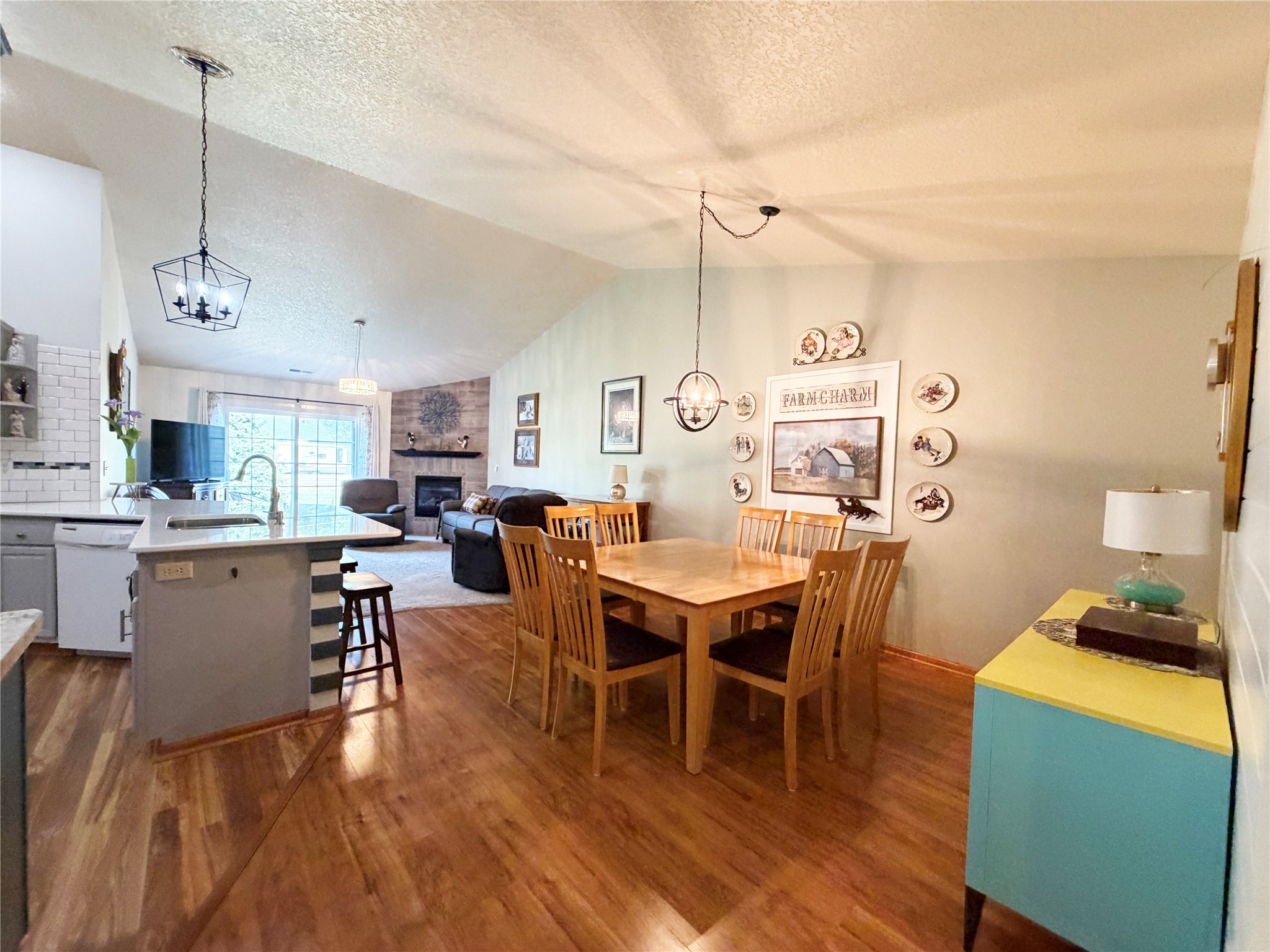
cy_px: 476
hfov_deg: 102.1
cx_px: 635
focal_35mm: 14
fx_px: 514
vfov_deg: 85.7
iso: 400
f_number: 2.2
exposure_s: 1/60
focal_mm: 2.22
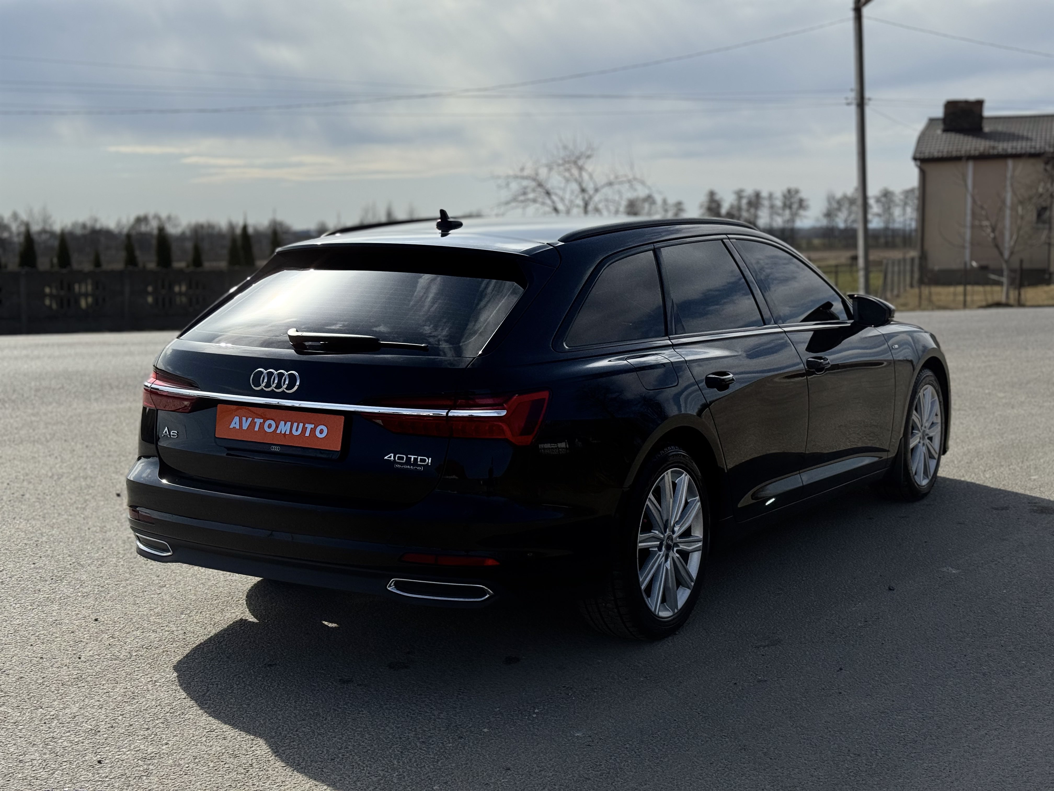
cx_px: 527
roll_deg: +0.4
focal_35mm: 48
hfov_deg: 39.7
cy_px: 396
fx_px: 1462
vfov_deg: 30.3
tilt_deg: -6.2
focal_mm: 6.76
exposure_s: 1/12500
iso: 64
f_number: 1.78
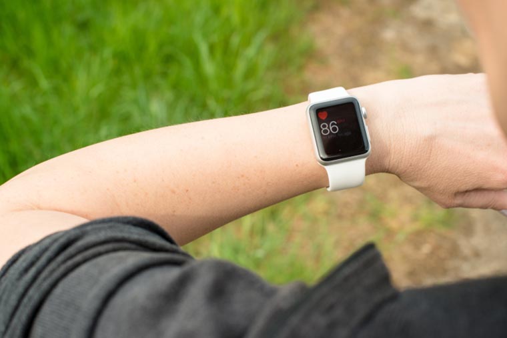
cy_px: 169
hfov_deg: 39.6
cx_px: 254
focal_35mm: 50
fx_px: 704
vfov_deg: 27.0
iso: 100
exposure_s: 1/160
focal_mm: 50
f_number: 8
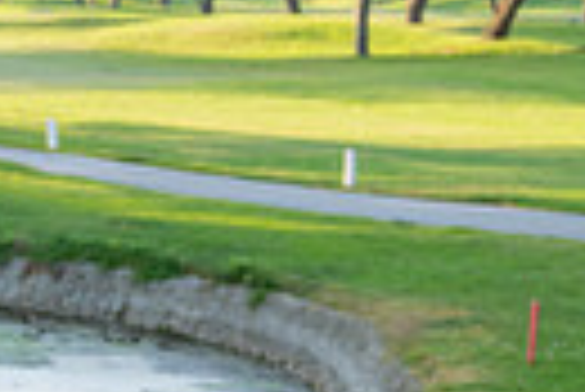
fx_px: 2700
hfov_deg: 10.8
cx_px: -729
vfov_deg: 8.3
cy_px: 140
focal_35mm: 166
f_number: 3.5
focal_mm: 32
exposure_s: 1/320
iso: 200
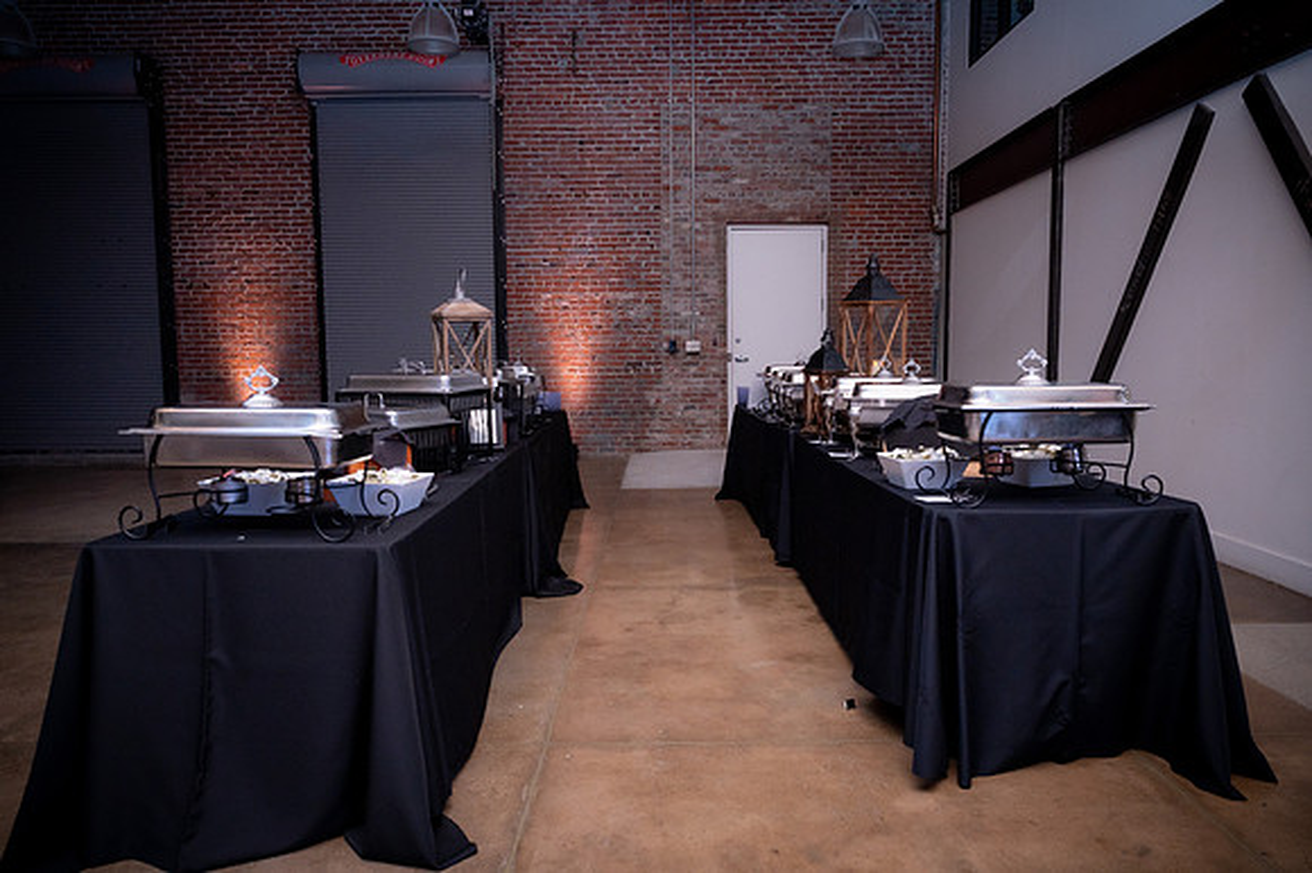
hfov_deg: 70.5
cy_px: 436
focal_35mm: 26
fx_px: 929
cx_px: 656
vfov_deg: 50.4
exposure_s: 1/200
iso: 1000
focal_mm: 25.5
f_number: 4.5
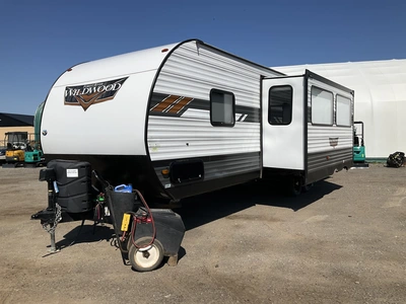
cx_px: 203
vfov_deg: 48.2
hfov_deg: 61.7
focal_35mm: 29
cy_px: 152
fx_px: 340
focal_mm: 3
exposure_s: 1/4065
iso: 25
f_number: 1.8
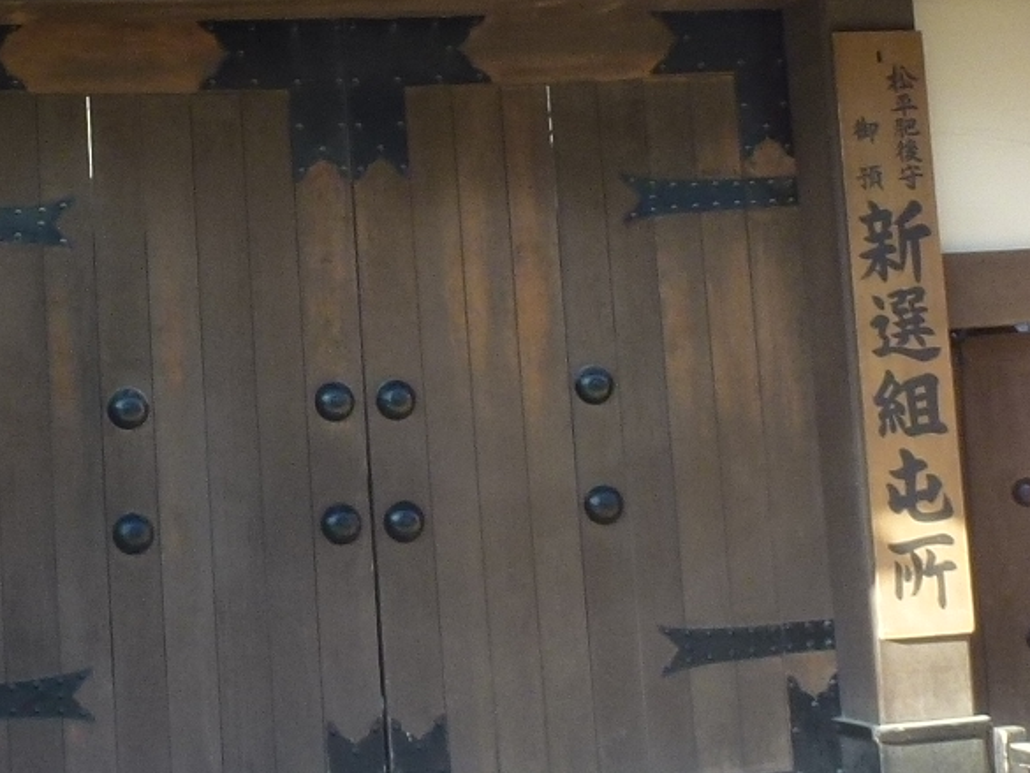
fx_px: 2500
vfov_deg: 17.4
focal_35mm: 84
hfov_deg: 23.2
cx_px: 377
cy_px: 167
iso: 100
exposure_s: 1/60
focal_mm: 4.3
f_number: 4
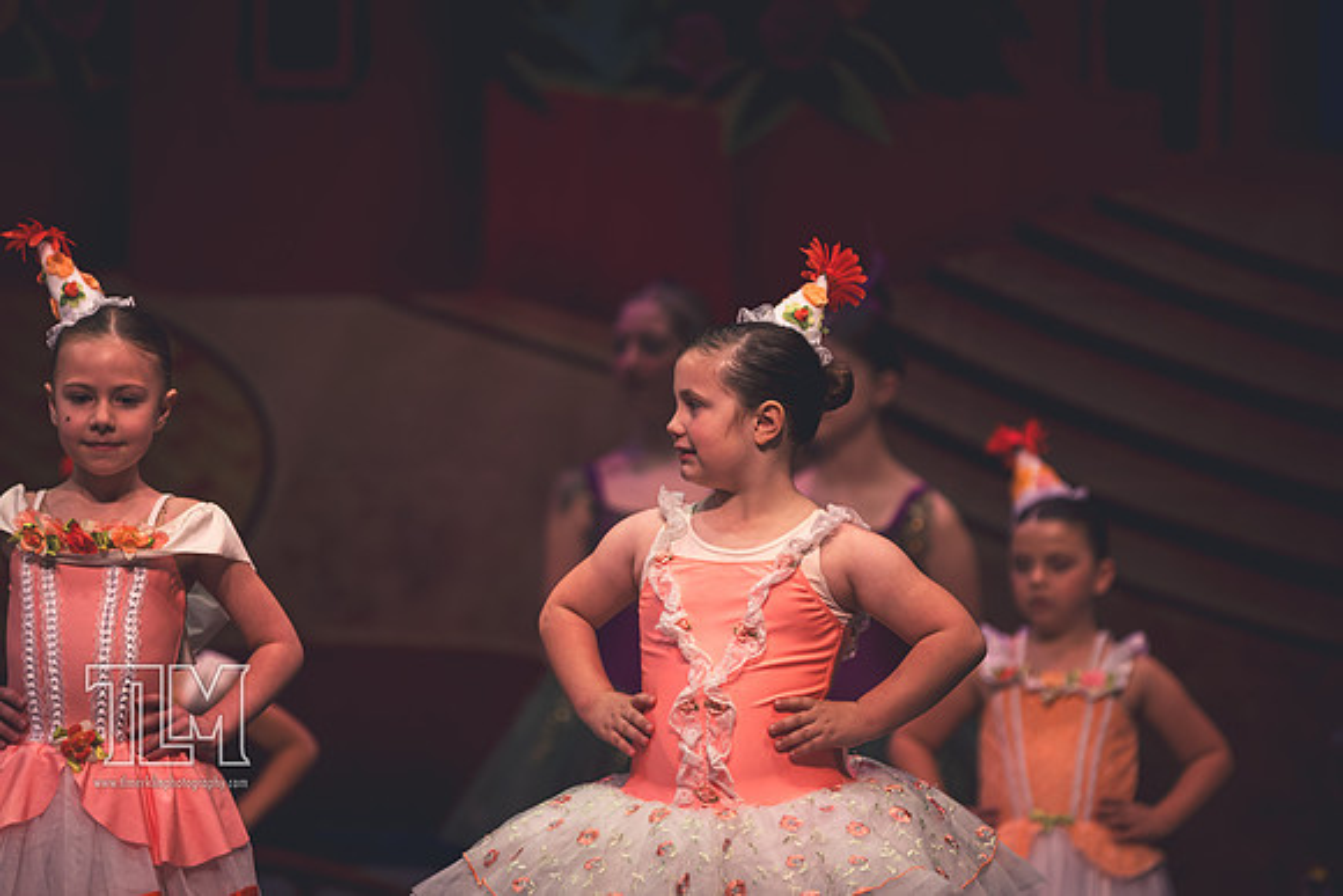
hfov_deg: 6.9
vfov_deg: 4.6
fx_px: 11200
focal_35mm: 300
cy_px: 448
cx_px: 672
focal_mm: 200
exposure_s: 1/250
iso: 360
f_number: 2.8
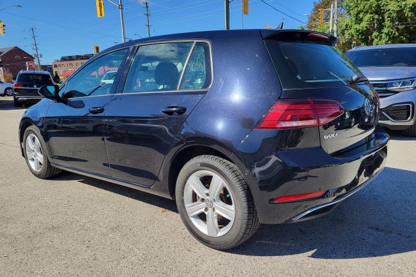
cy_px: 146
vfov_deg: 46.4
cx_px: 213
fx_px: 324
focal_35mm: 28
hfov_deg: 65.5
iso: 40
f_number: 1.8
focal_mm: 5.4
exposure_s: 1/1521
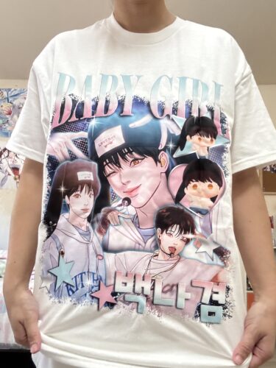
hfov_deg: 46.8
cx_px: 138
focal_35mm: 30
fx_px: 319
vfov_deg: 60.0
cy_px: 184
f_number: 1.9
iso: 320
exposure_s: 1/60
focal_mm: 2.69
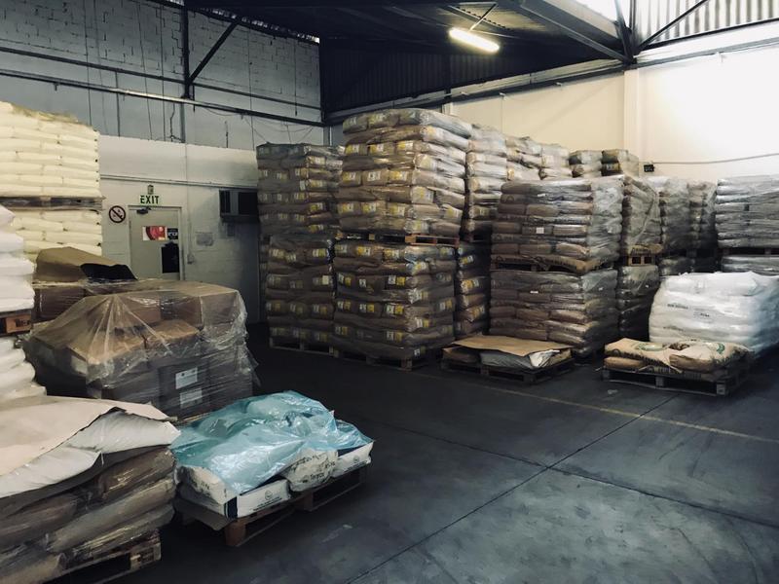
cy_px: 292
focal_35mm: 28
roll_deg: +3.0
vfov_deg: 49.7
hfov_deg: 63.4
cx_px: 390
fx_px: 630
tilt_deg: -5.2
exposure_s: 1/17
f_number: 1.8
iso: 80
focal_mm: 3.99
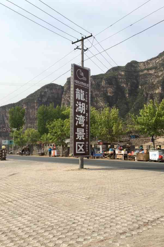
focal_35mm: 31
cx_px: 91
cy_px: 124
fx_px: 212
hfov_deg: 42.2
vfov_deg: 60.3
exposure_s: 1/1148
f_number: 2.2
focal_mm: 4.15
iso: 25
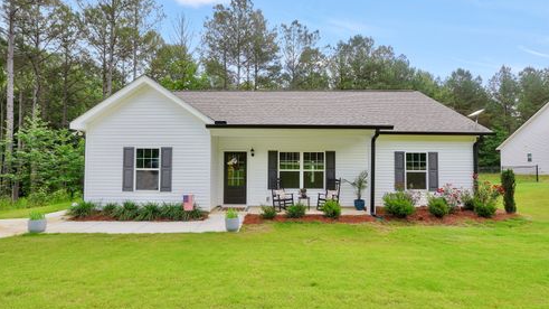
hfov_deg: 99.4
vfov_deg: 67.0
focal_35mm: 16
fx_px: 233
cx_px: 275
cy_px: 160
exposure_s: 1/100
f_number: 7.1
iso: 100
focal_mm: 10
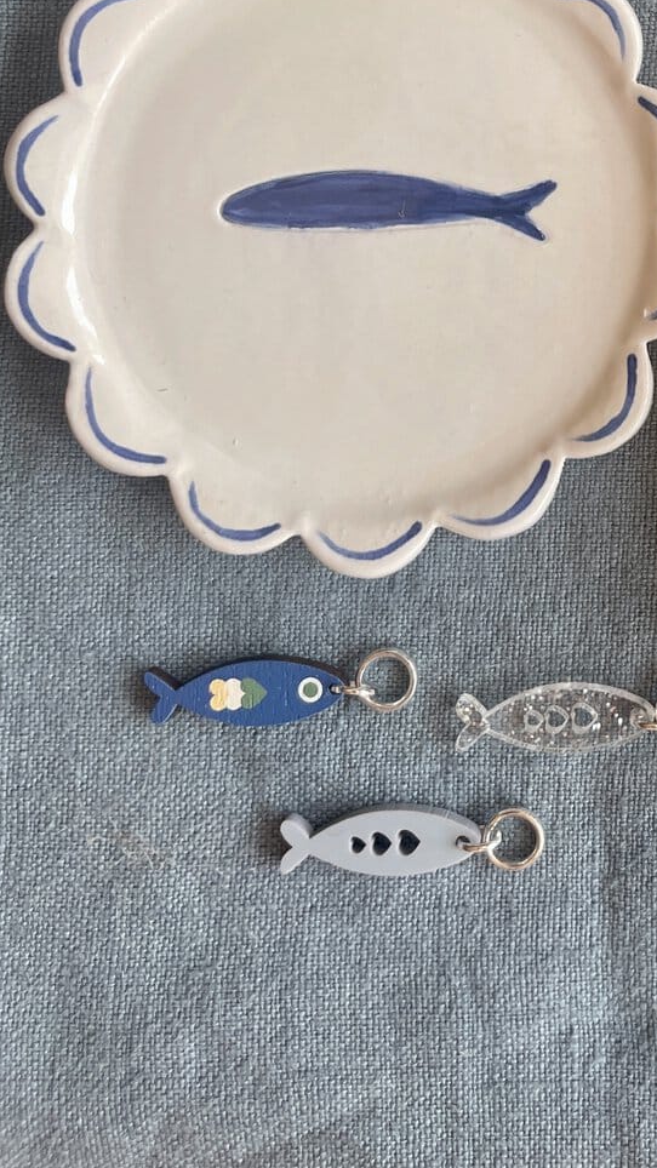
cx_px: 698
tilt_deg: -87.8
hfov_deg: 24.0
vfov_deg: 41.6
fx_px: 1456
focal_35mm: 47
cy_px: 210
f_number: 1.6
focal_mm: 4.2
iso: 40
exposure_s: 1/251
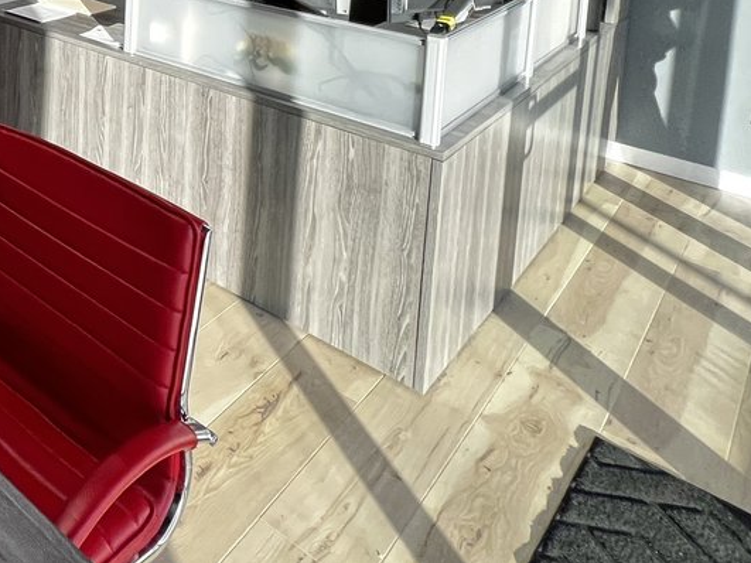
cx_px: -167
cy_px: -127
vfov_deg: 34.4
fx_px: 694
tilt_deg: -5.4
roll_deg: -0.1
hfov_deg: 39.4
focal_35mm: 32
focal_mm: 1.57
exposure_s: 1/60
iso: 160
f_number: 1.8
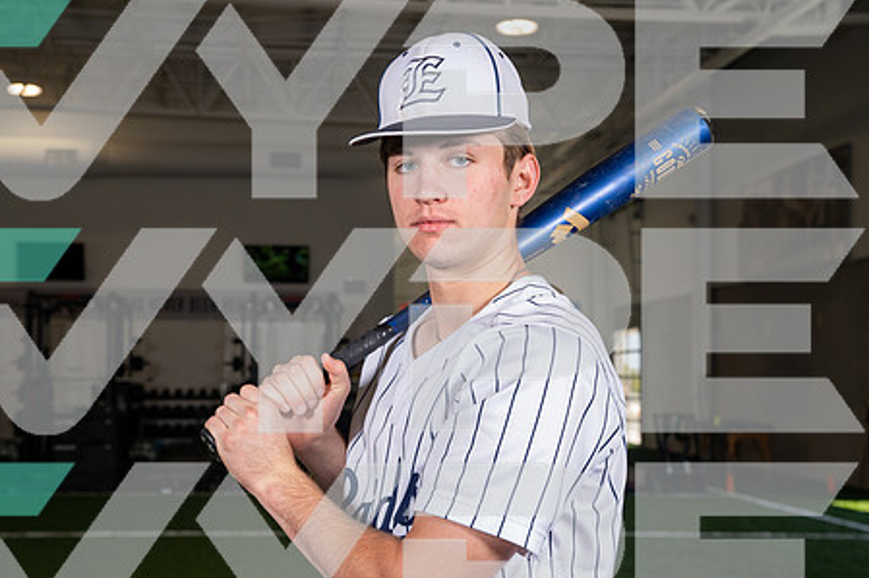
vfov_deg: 21.9
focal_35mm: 62
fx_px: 1496
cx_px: 372
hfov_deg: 32.3
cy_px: 332
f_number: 5.6
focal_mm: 48
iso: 200
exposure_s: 1/200
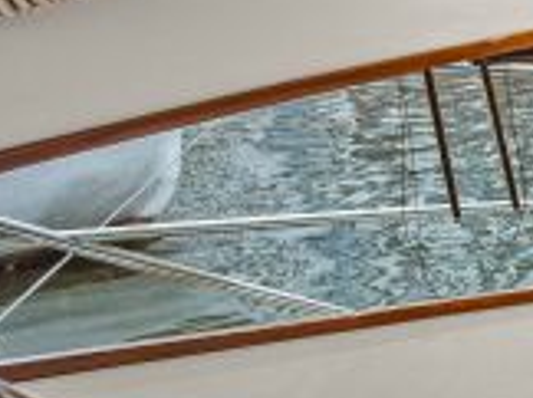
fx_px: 1153
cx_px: 1309
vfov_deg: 19.1
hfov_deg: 14.7
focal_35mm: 75
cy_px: 385
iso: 1250
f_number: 6.3
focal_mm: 14
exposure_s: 1/50
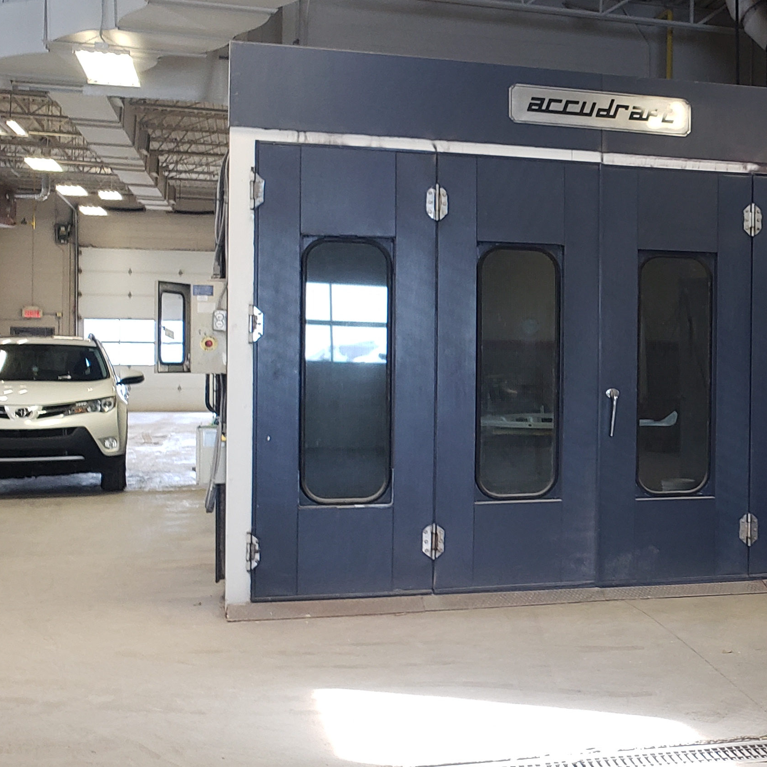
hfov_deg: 28.7
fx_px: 1379
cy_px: 391
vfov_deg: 31.1
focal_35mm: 55
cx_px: 802
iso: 160
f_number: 2.4
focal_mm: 4.3
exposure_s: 1/60
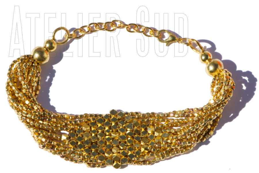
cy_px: 86
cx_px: 130
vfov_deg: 10.8
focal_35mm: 128
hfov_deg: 16.1
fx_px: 917
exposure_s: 1/1000
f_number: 6.3
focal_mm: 85
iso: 200
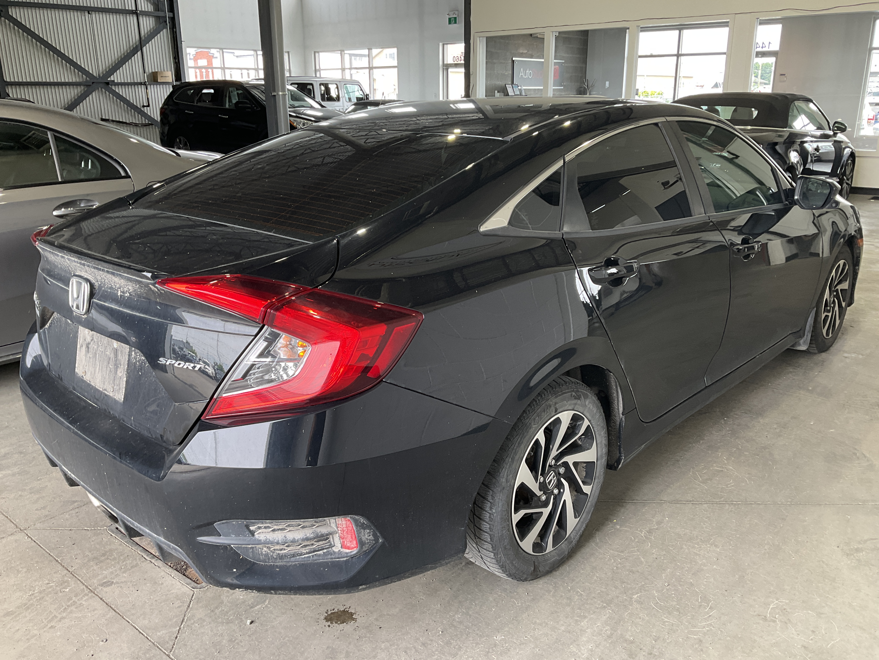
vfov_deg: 48.2
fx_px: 736
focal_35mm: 29
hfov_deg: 61.7
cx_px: 440
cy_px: 330
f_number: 1.8
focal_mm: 3
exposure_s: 1/122
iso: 64
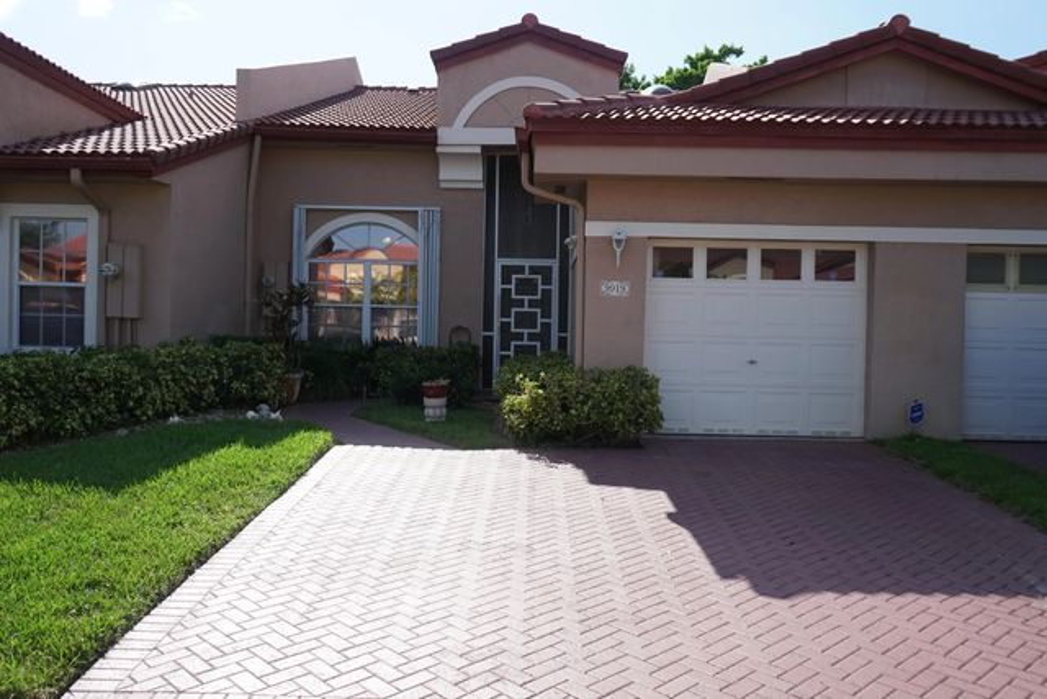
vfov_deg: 43.6
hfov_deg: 61.9
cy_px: 350
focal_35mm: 30
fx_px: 873
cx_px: 524
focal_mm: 30
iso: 320
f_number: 3.5
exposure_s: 1/2500
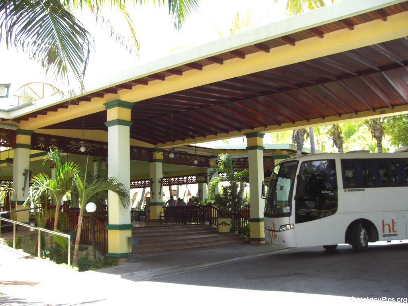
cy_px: 153
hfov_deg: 49.0
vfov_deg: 37.7
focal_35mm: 38
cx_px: 204
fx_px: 448
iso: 64
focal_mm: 6.2
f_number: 2.7
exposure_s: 1/125
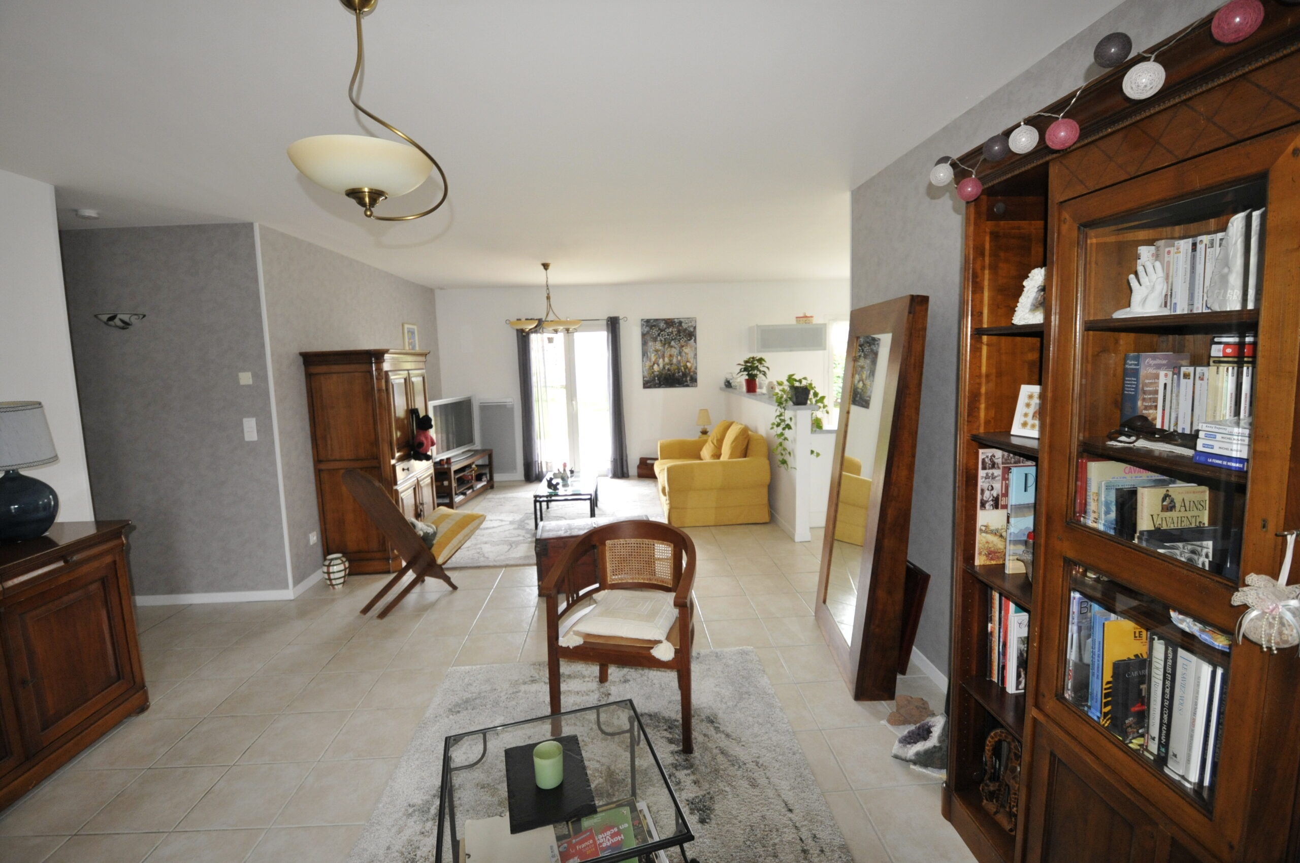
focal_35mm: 15
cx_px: 650
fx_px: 541
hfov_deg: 100.5
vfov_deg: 77.2
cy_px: 432
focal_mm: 10
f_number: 5
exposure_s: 1/60
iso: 1000
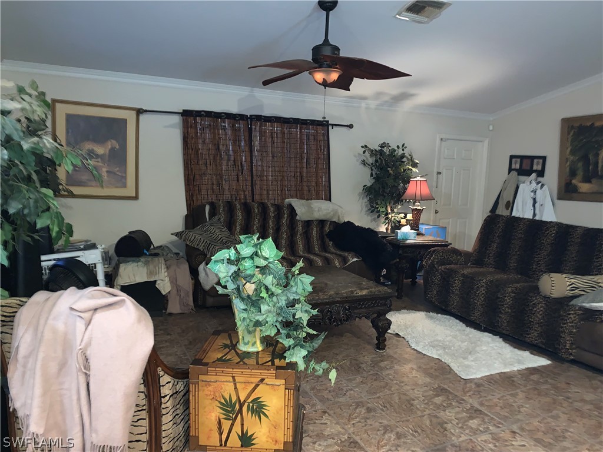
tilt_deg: -6.3
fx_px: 453
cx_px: 302
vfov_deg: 53.1
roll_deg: -1.7
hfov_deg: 67.3
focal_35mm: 26
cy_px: 226
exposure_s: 1/6
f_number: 1.8
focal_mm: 4.25
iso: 125
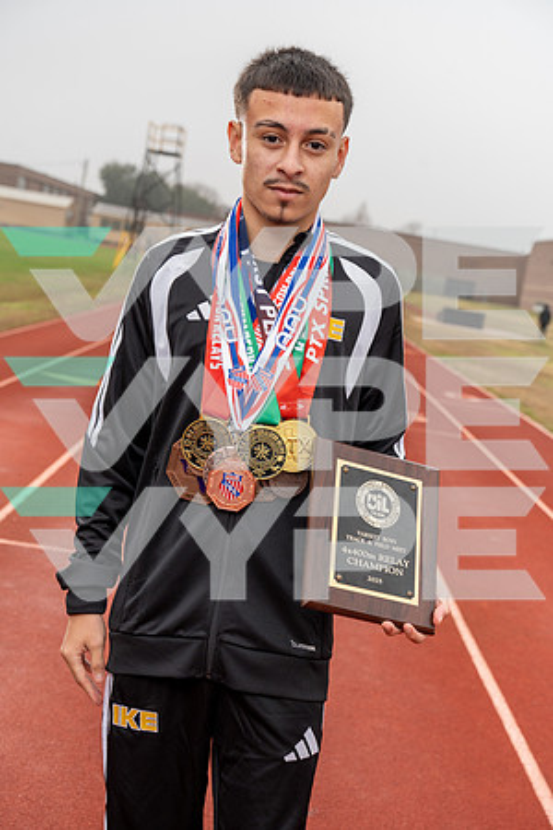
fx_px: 1221
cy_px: 415
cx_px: 276
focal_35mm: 53
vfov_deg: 37.5
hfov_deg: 25.5
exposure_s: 1/200
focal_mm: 53
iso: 250
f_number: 5.6
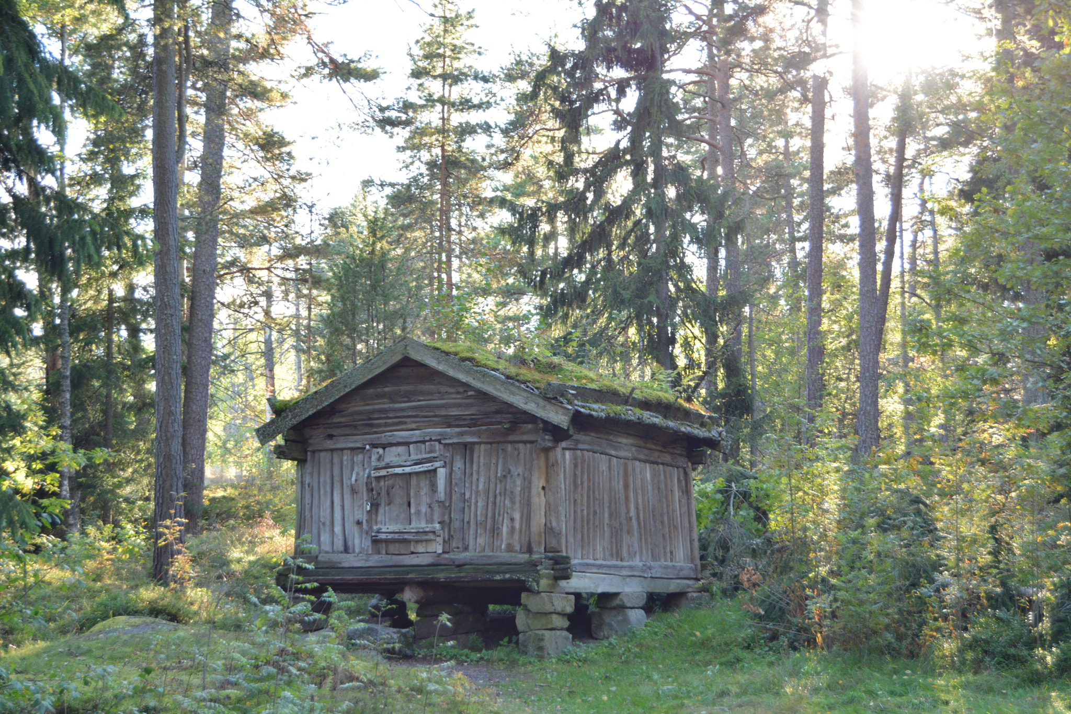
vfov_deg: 20.2
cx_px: 536
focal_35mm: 68
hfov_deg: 29.9
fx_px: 2008
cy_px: 357
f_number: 5.3
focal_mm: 45
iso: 320
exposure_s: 1/60
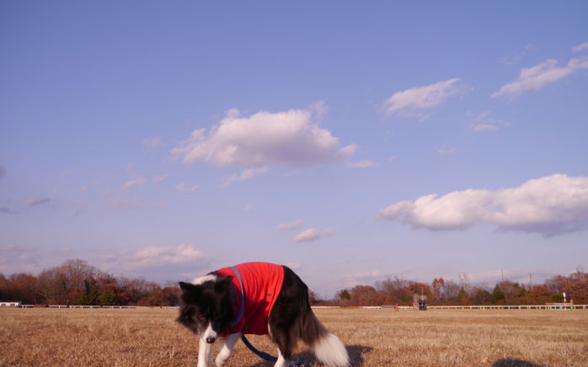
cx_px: 297
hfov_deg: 55.3
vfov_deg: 36.3
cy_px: 176
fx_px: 561
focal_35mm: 35
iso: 160
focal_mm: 16
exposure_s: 1/1300
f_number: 4.5
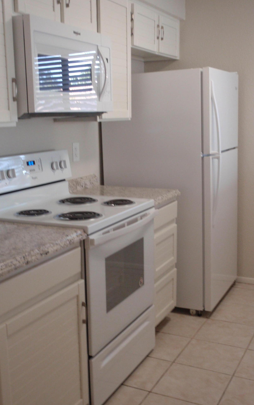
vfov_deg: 46.2
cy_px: 204
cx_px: 107
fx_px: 476
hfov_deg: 29.8
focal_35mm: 43
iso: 200
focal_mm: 7.25
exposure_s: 1/25
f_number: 3.9
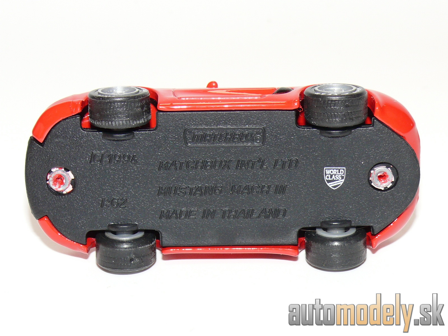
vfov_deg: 14.4
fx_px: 1333
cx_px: 224
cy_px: 168
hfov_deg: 19.1
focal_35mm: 103
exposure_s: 1/30
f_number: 4
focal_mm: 13.6
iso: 100
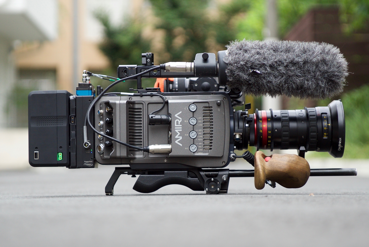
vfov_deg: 15.2
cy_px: 124
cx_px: 184
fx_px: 923
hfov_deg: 22.6
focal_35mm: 90
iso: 800
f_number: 2.8
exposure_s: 1/1600
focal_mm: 60
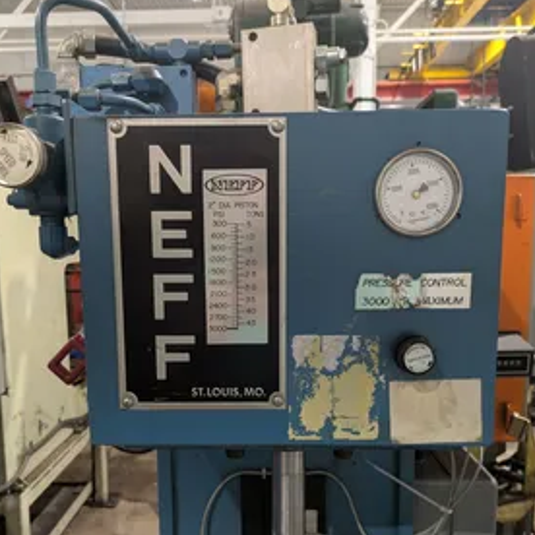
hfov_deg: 51.1
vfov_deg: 50.7
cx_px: 269
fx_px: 560
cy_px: 328
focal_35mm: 32
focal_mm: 5.43
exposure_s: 1/40
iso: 259
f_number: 1.89
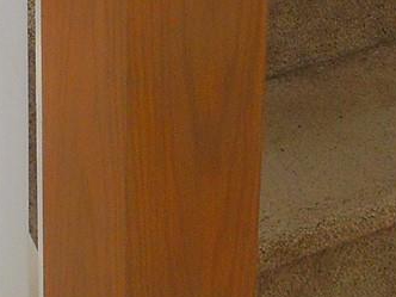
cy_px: -58
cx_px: 184
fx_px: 1762
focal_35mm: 154
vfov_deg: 9.5
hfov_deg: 12.8
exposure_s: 1/30
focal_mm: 4.5
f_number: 3.7
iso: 80
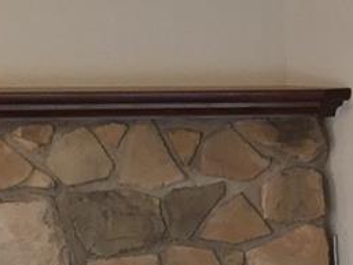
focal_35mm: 169
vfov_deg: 8.8
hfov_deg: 10.5
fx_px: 1724
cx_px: 775
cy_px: 244
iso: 64
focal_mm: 4.15
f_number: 2.2
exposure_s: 1/30
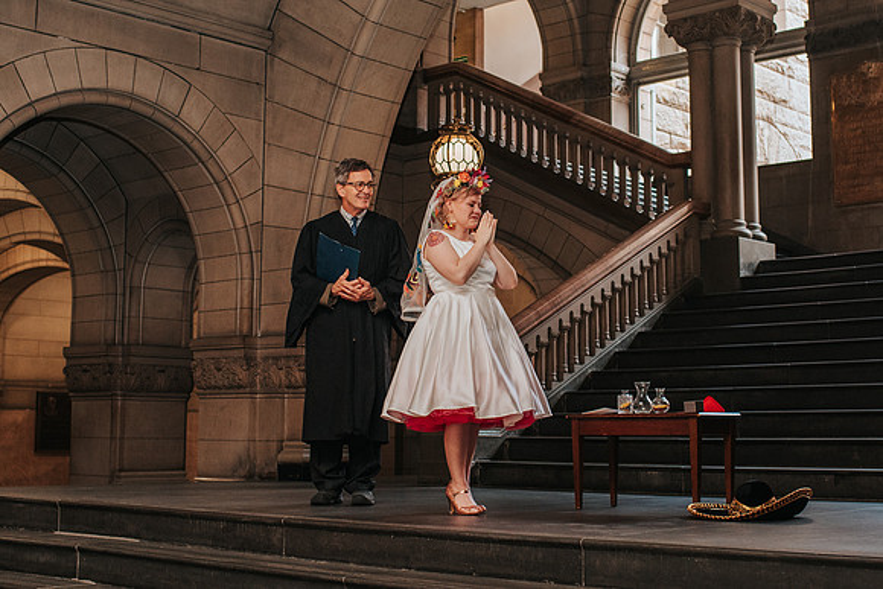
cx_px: 488
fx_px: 1347
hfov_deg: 36.3
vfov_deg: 24.6
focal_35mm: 55
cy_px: 243
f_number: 3.2
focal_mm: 35
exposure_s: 1/200
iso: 1000
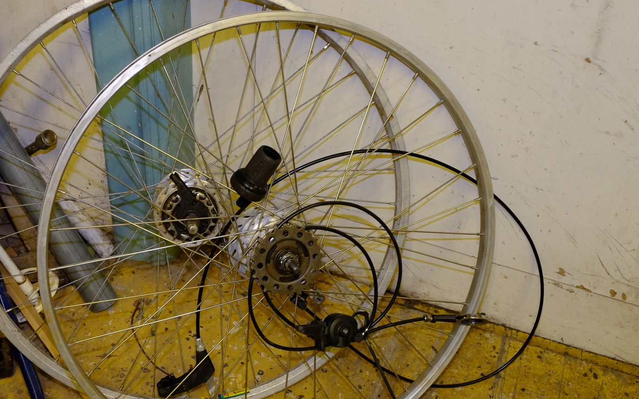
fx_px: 905
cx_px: 275
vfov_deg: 24.9
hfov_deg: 38.8
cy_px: 215
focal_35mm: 52
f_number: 6.4
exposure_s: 1/30
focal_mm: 29.5
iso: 2000
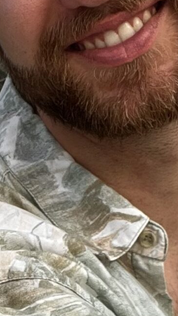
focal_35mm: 129
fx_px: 1083
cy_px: 313
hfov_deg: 9.3
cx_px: -16
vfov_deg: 16.3
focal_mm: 2.71
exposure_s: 1/142
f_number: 2.2
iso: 25
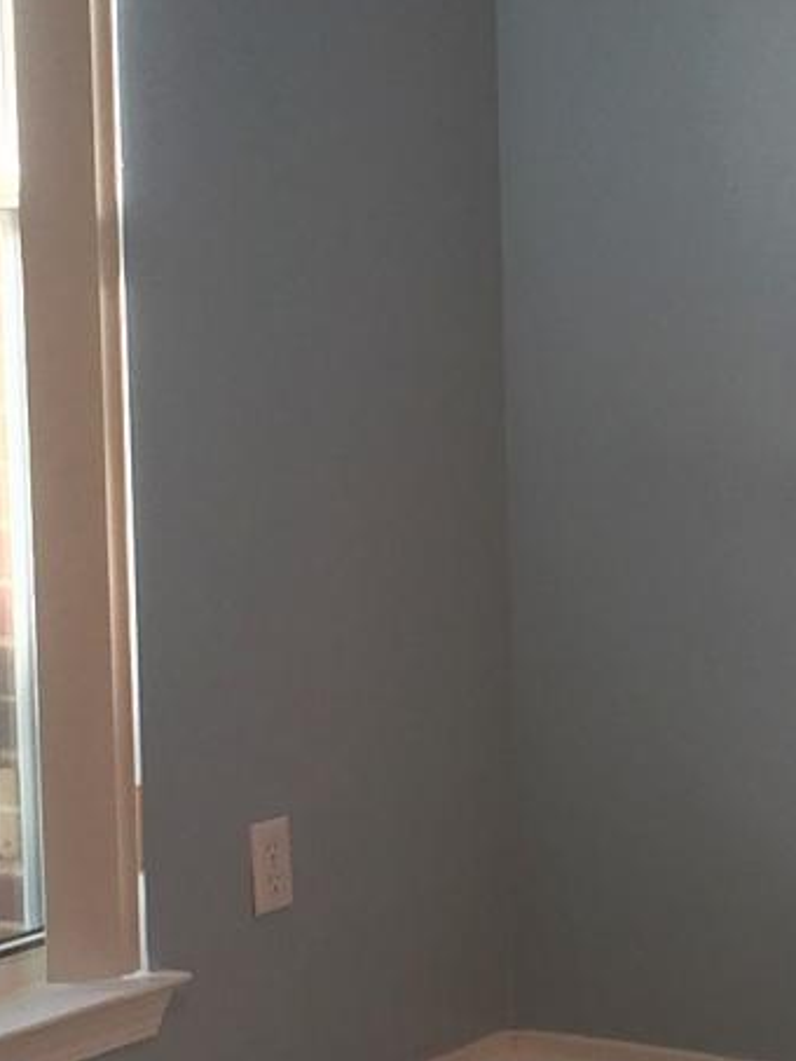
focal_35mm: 128
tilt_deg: -10.5
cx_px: 550
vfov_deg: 15.3
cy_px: 782
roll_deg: +0.3
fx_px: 3923
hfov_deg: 11.6
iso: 32
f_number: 2.2
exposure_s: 1/40
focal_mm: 4.15
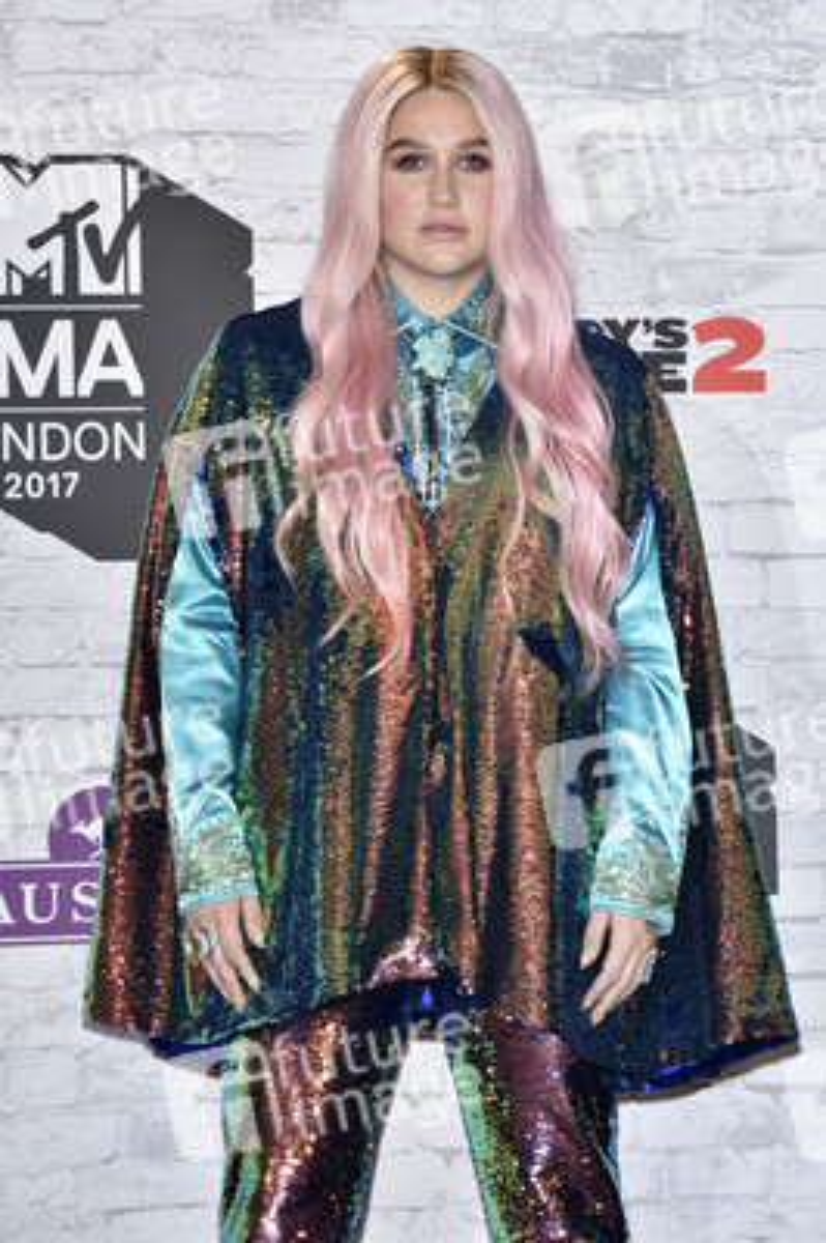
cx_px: 413
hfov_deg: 8.3
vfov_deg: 12.5
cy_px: 622
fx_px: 5688
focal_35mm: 165
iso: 2000
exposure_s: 1/250
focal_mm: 165
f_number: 6.3
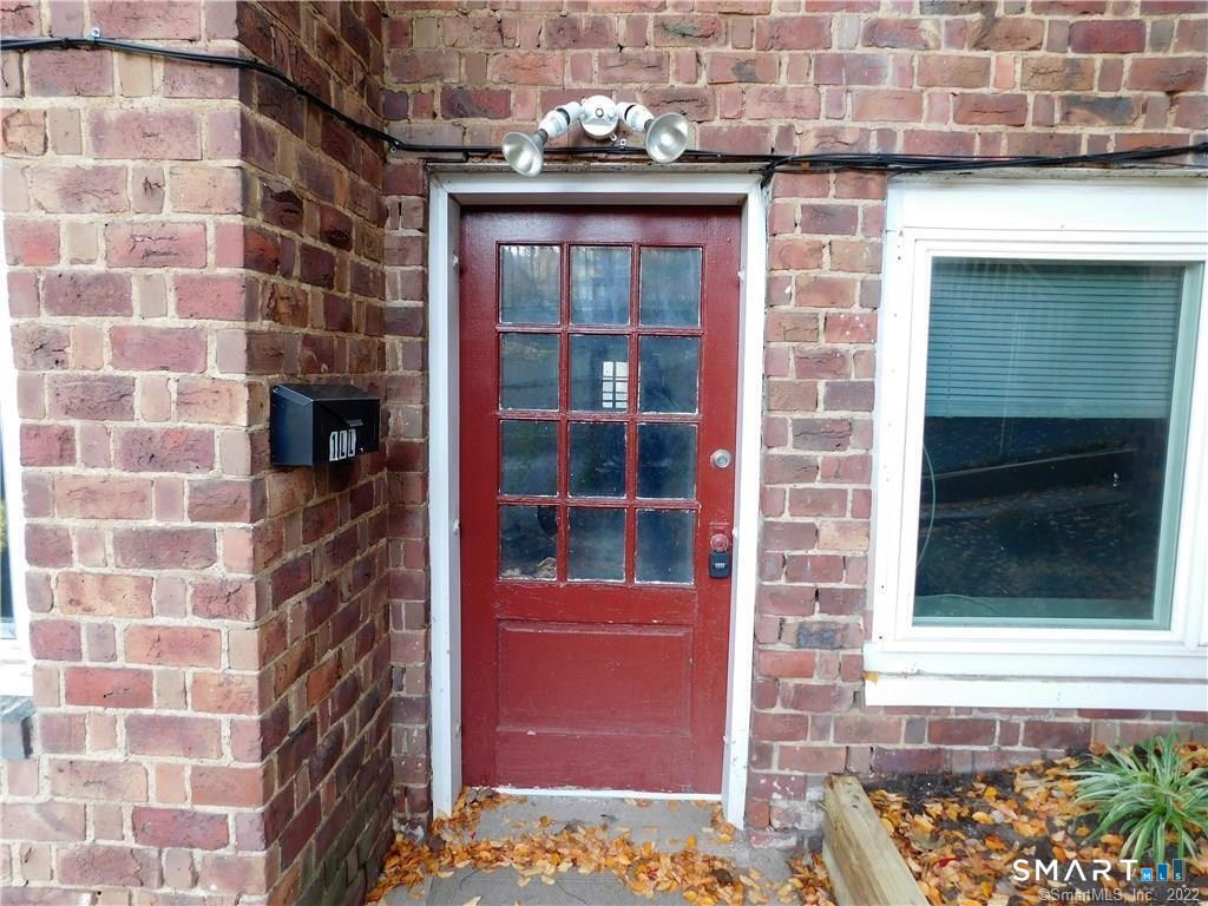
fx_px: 803
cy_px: 453
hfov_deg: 73.9
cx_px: 604
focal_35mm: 23
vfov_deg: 58.9
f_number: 3
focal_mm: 4
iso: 125
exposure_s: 1/30
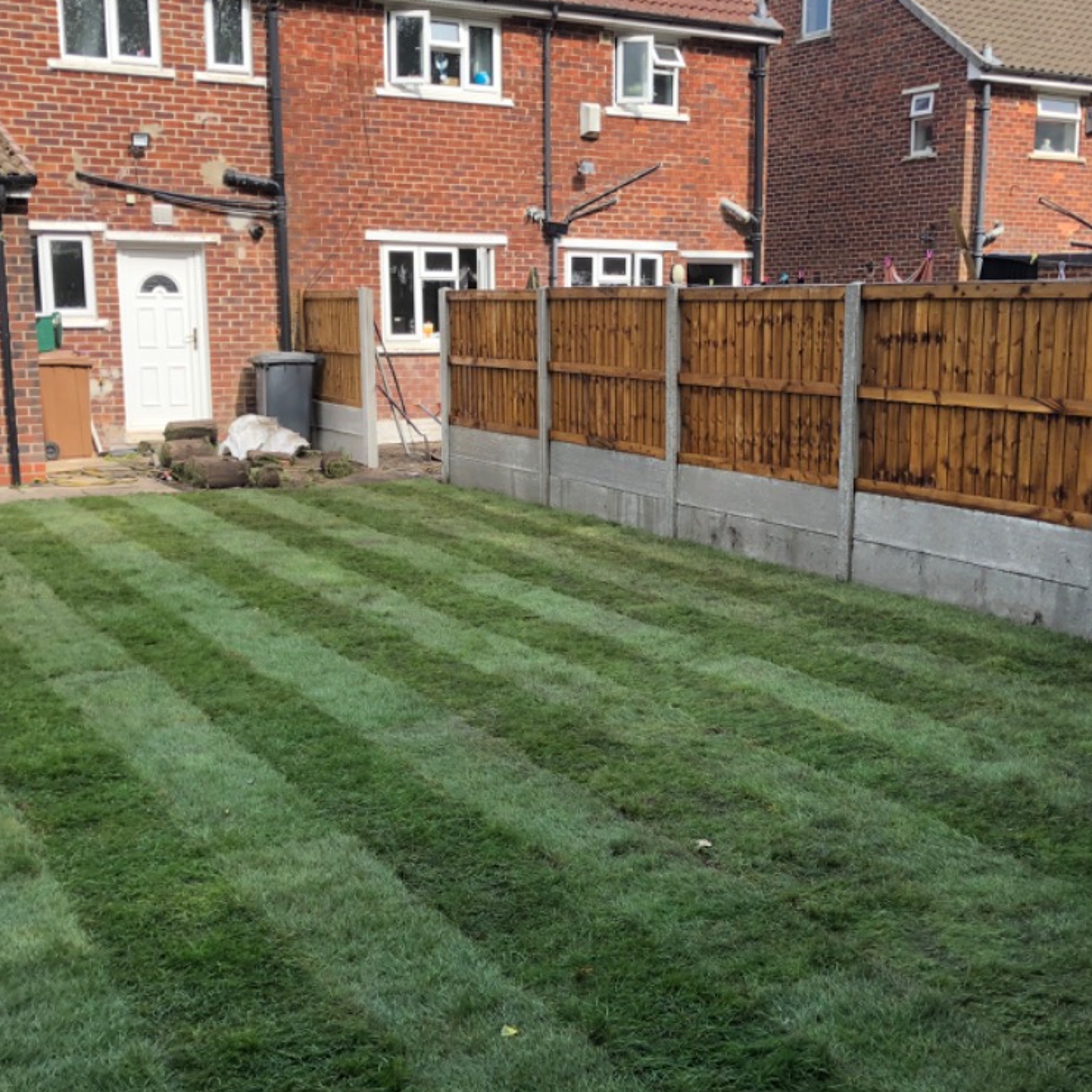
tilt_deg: -9.7
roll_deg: -1.6
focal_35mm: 40
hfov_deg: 41.7
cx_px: 643
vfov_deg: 41.8
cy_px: 571
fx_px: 1428
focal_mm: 3.99
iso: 20
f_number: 1.8
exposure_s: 1/319
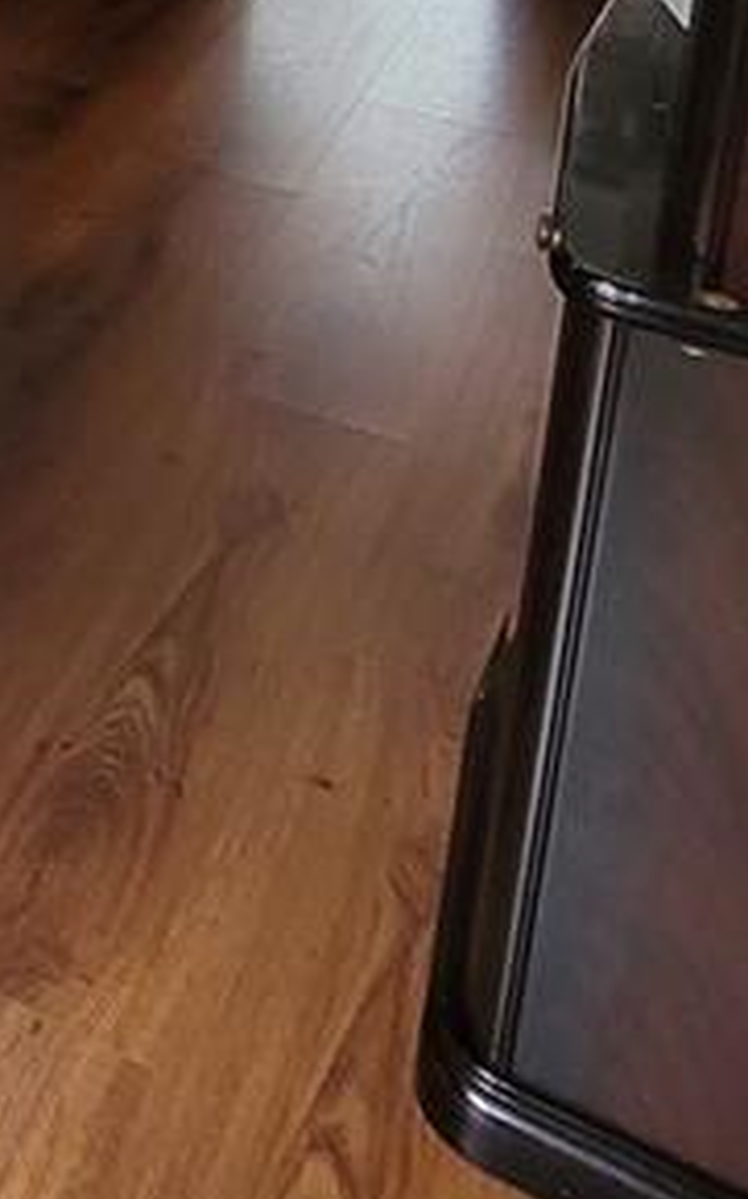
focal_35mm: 57
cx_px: -566
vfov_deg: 29.4
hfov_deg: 18.3
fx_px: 1861
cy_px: -327
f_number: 2.2
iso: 200
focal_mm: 2.2
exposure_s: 1/60
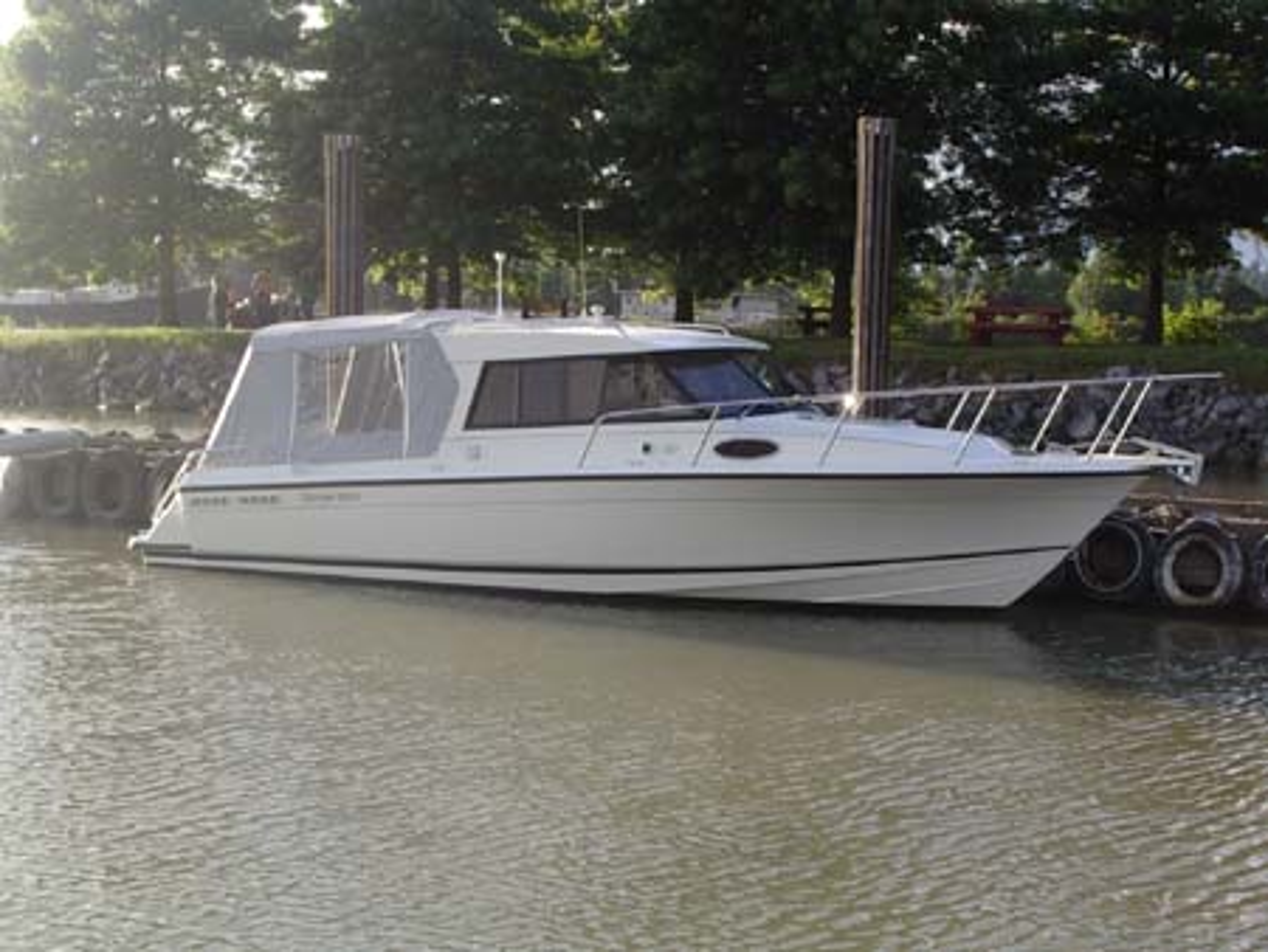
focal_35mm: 63
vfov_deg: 23.3
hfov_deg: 30.7
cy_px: 476
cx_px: 634
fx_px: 2309
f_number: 6.2
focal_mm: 9.6
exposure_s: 1/100
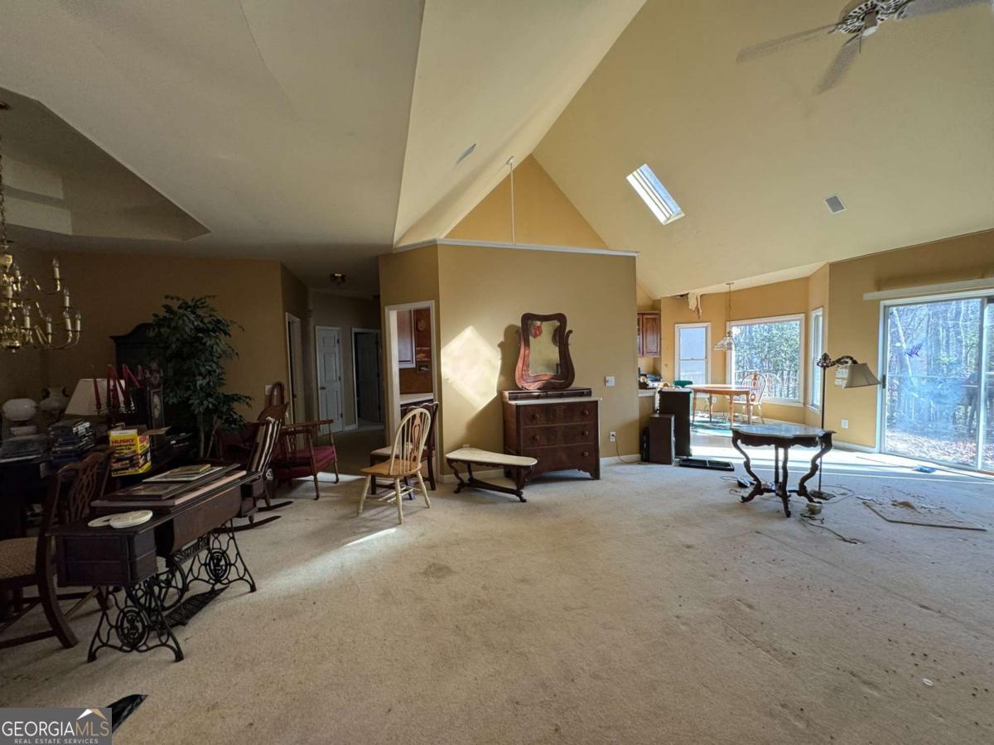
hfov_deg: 102.1
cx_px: 497
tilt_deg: -1.0
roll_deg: +2.4
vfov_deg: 85.7
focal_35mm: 14
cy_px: 372
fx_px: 402
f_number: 2.2
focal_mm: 2.22
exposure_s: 1/99
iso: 160
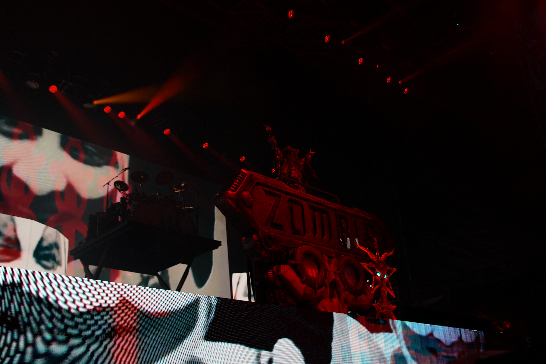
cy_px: 182
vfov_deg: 38.9
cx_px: 273
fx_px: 516
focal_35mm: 34
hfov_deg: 55.8
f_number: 4
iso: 640
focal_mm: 34
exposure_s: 1/125
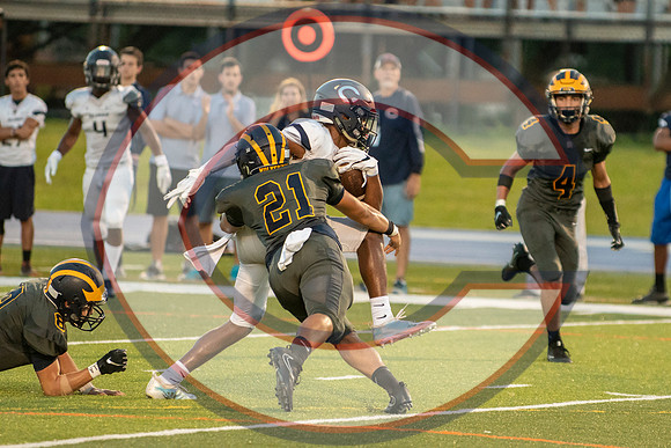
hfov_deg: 5.2
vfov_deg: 3.5
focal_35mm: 396
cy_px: 153
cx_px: 443
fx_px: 7377
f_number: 2.8
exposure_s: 1/1600
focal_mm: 200
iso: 4500
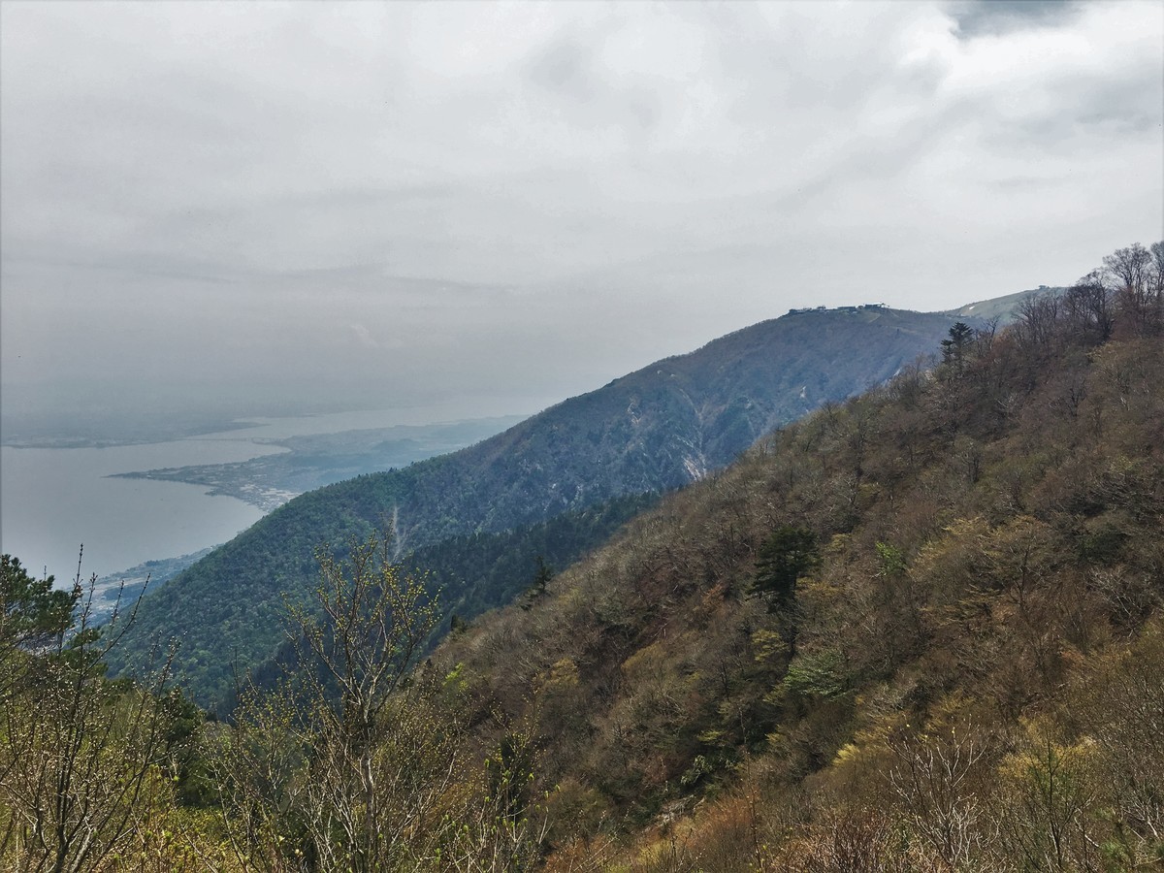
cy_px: 436
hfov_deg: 61.7
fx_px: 975
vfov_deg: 48.2
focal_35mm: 29
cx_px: 582
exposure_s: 1/2747
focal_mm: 4.15
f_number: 2.2
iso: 25
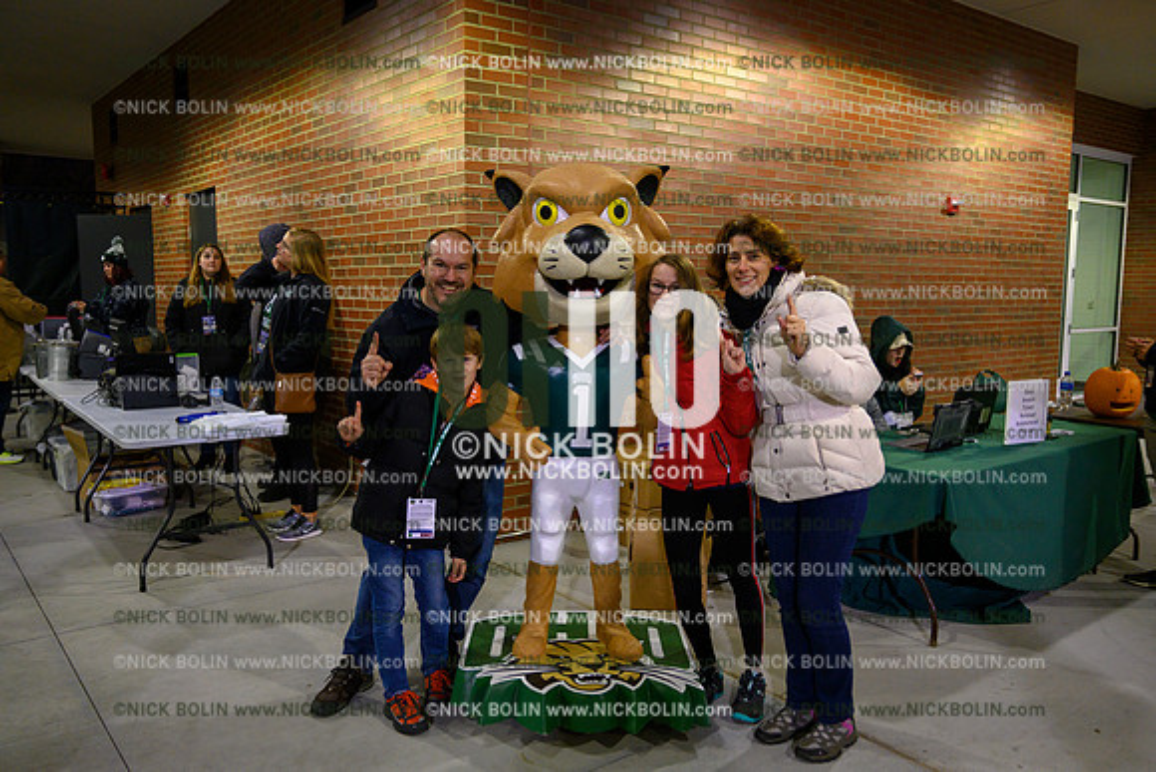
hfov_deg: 63.6
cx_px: 578
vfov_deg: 45.0
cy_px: 386
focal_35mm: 29
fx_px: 931
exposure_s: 1/200
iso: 2000
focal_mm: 29
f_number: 4
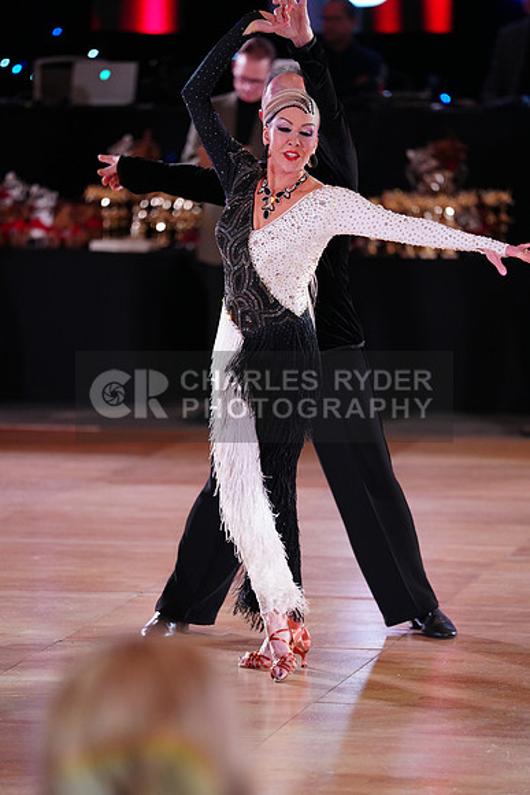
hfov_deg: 6.9
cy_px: 398
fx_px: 4414
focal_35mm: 200
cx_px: 265
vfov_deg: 10.3
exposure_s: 1/320
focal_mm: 200
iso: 2500
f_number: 2.8
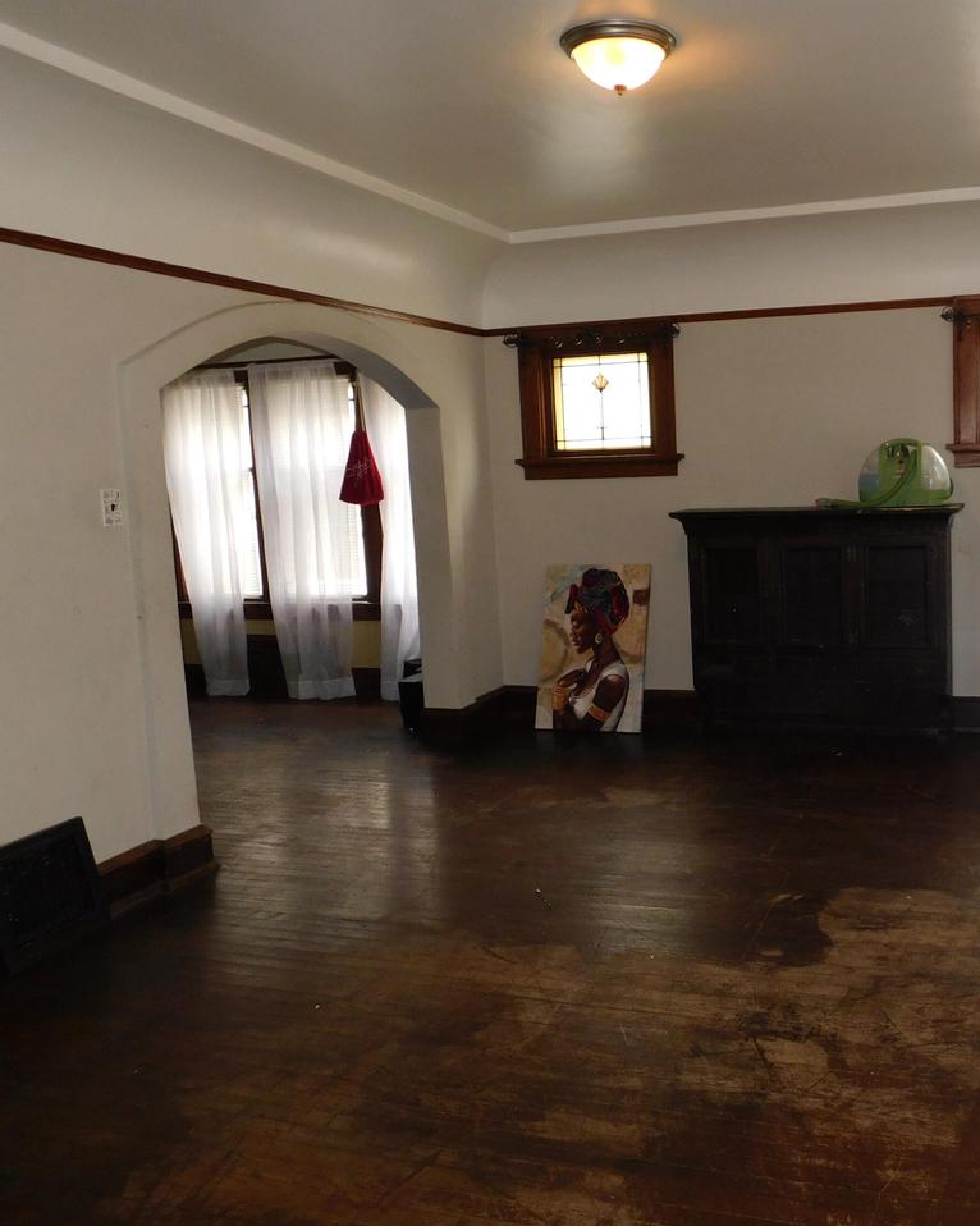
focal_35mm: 30
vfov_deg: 58.8
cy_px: 613
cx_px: 747
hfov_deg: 46.6
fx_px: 1088
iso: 200
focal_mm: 4
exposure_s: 1/30
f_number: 3
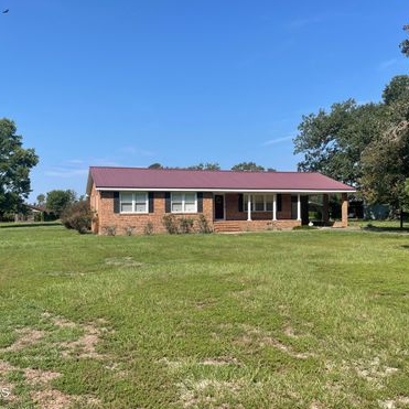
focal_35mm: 31
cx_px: 196
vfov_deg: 52.5
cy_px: 204
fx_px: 414
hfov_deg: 52.5
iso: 32
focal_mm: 4.2
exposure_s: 1/2882
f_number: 1.6
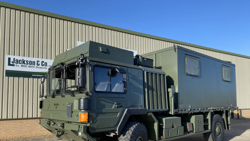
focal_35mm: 29
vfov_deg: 39.8
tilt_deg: +5.1
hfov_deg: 66.1
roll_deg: +0.4
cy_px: 92
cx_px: 126
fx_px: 192
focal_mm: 4.25
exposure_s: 1/1362
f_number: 1.8
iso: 32
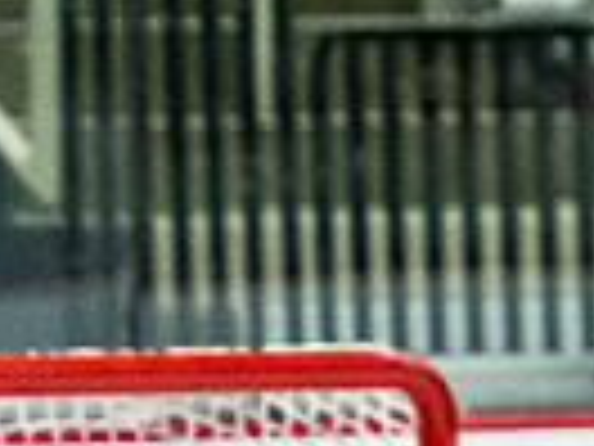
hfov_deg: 1.6
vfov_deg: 1.2
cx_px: -589
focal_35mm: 1241
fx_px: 21295
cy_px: 795
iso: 3200
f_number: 2.8
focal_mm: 145
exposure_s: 1/640
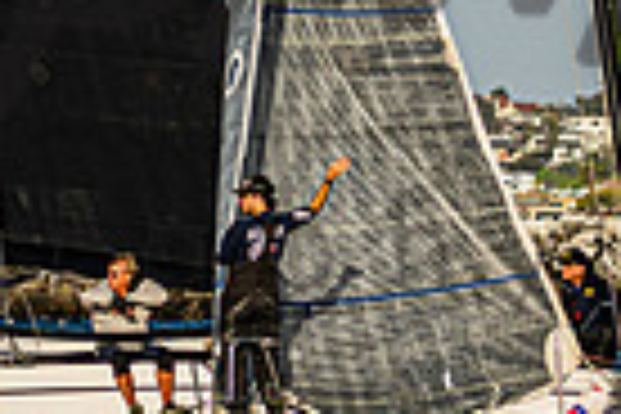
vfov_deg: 2.4
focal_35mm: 571
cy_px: 23
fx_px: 9849
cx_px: 602
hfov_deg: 3.6
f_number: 4.5
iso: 72
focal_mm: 100
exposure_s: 1/1000
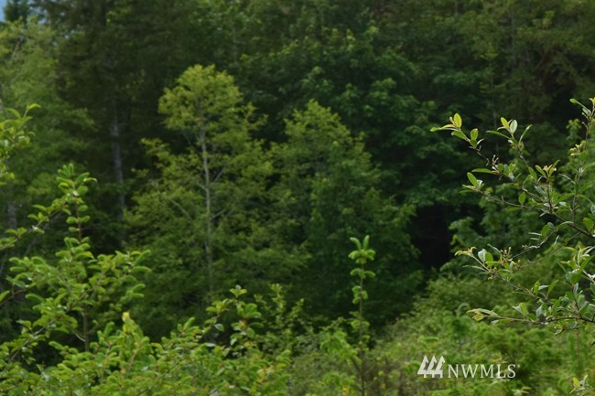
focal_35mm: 138
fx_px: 2277
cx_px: 469
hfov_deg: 14.8
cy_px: 70
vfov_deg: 9.9
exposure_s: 1/400
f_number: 11
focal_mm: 55
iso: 400
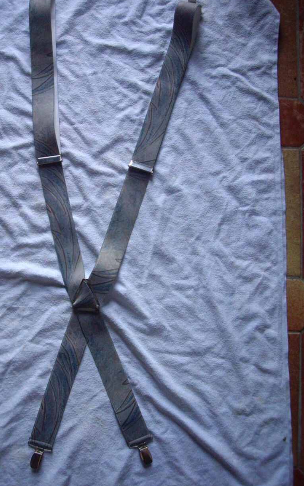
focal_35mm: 44
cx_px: 110
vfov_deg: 45.2
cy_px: 228
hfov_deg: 29.1
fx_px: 583
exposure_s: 1/80
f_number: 2.7
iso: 200
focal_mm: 6.2
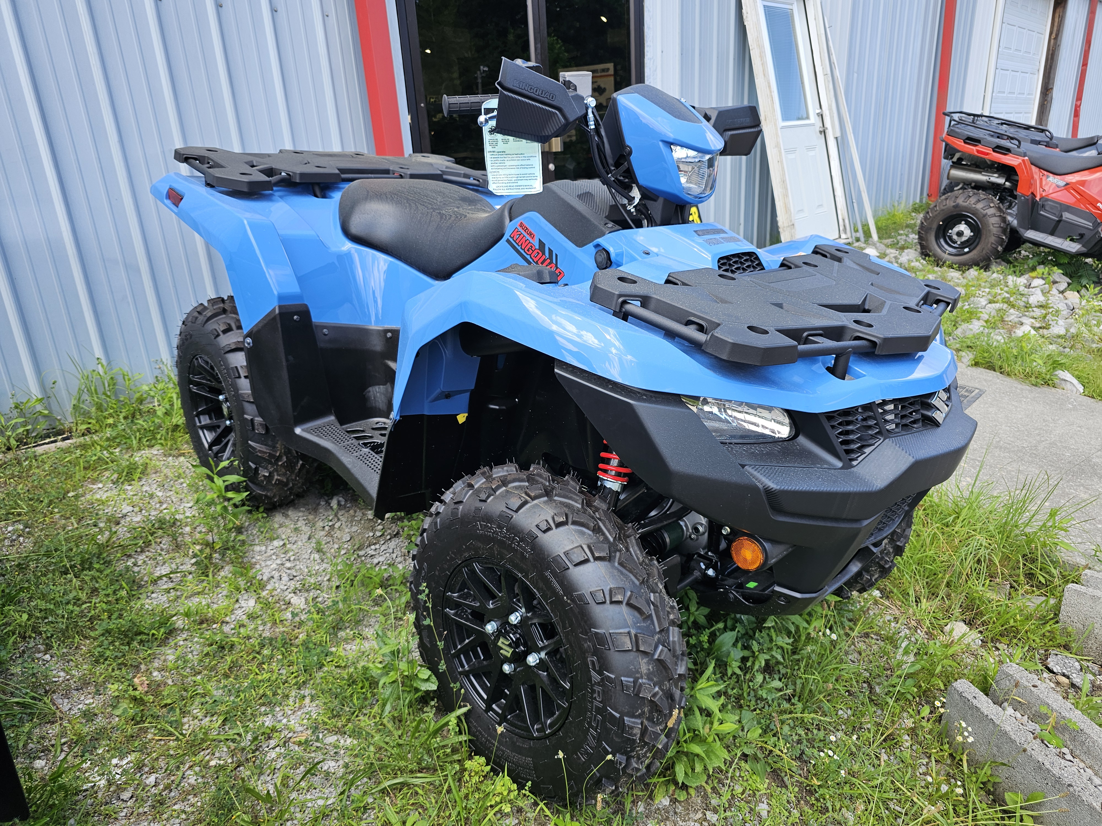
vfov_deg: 58.9
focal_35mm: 23
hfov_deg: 73.9
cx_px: 551
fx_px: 732
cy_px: 413
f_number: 1.7
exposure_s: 1/215
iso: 20
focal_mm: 6.3
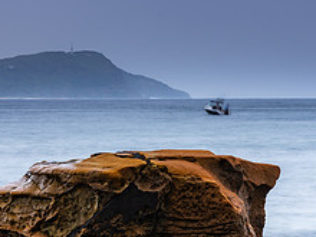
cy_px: 131
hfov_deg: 9.8
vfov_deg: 7.4
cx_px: 115
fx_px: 1835
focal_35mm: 201
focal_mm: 78
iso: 31
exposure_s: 3
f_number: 9
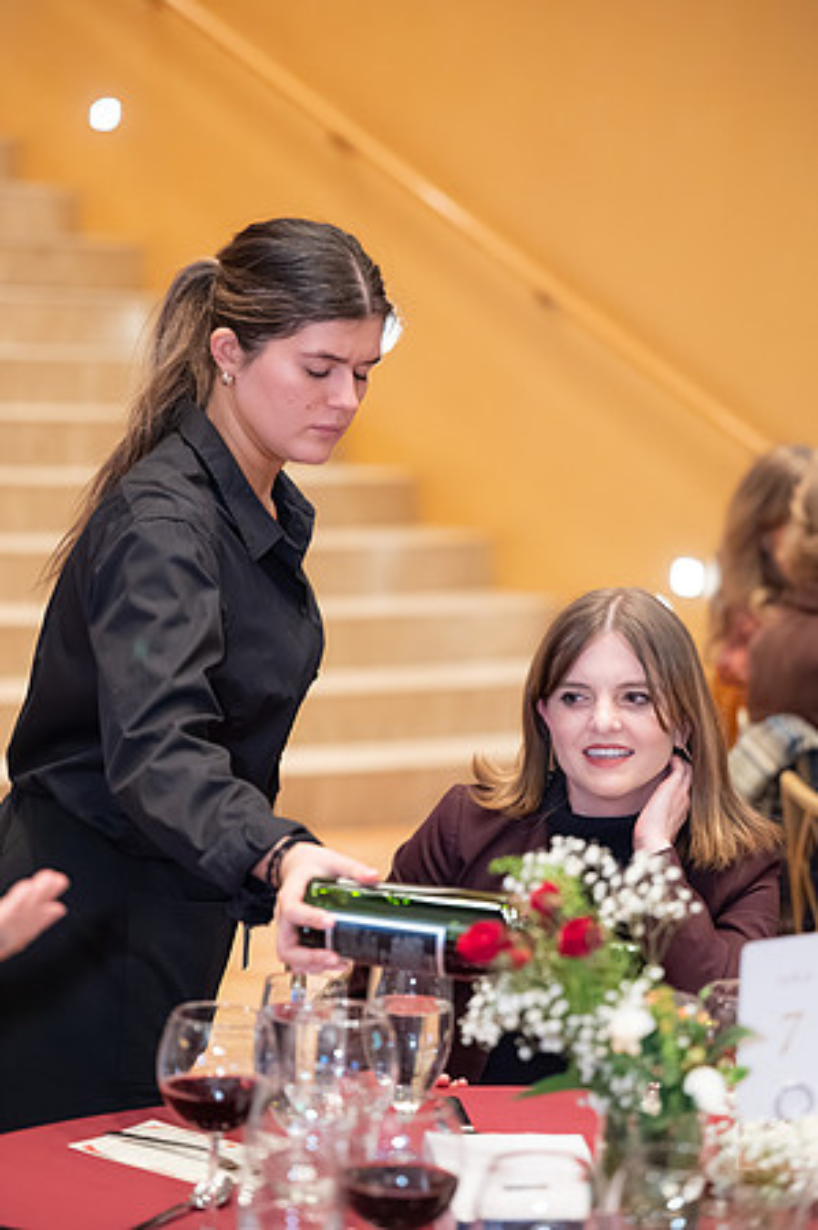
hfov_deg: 13.9
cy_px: 615
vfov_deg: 20.8
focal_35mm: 98
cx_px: 409
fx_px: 3348
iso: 8000
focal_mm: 98
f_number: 2.8
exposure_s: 1/100
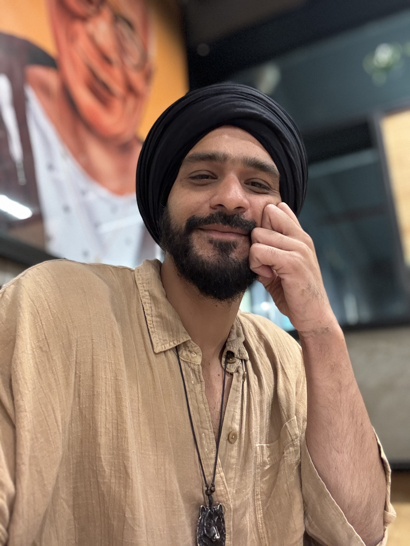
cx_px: 205
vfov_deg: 60.0
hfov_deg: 46.8
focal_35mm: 30
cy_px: 273
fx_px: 474
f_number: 1.9
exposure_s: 1/25
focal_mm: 2.69
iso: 500
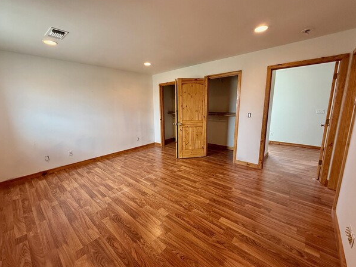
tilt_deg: -11.6
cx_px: 174
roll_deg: +0.9
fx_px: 154
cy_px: 135
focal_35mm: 15
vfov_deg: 81.8
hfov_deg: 98.1
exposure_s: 1/120
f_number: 2.2
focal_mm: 2.22
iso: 320
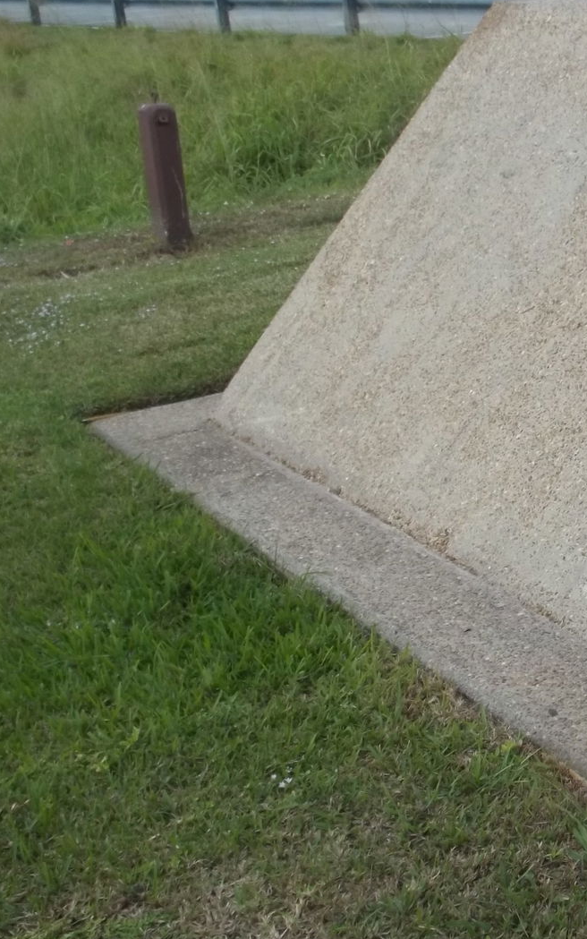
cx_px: 855
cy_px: 440
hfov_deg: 18.3
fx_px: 1637
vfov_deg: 32.0
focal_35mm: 64
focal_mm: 5.9
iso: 64
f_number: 3.3
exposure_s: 1/500
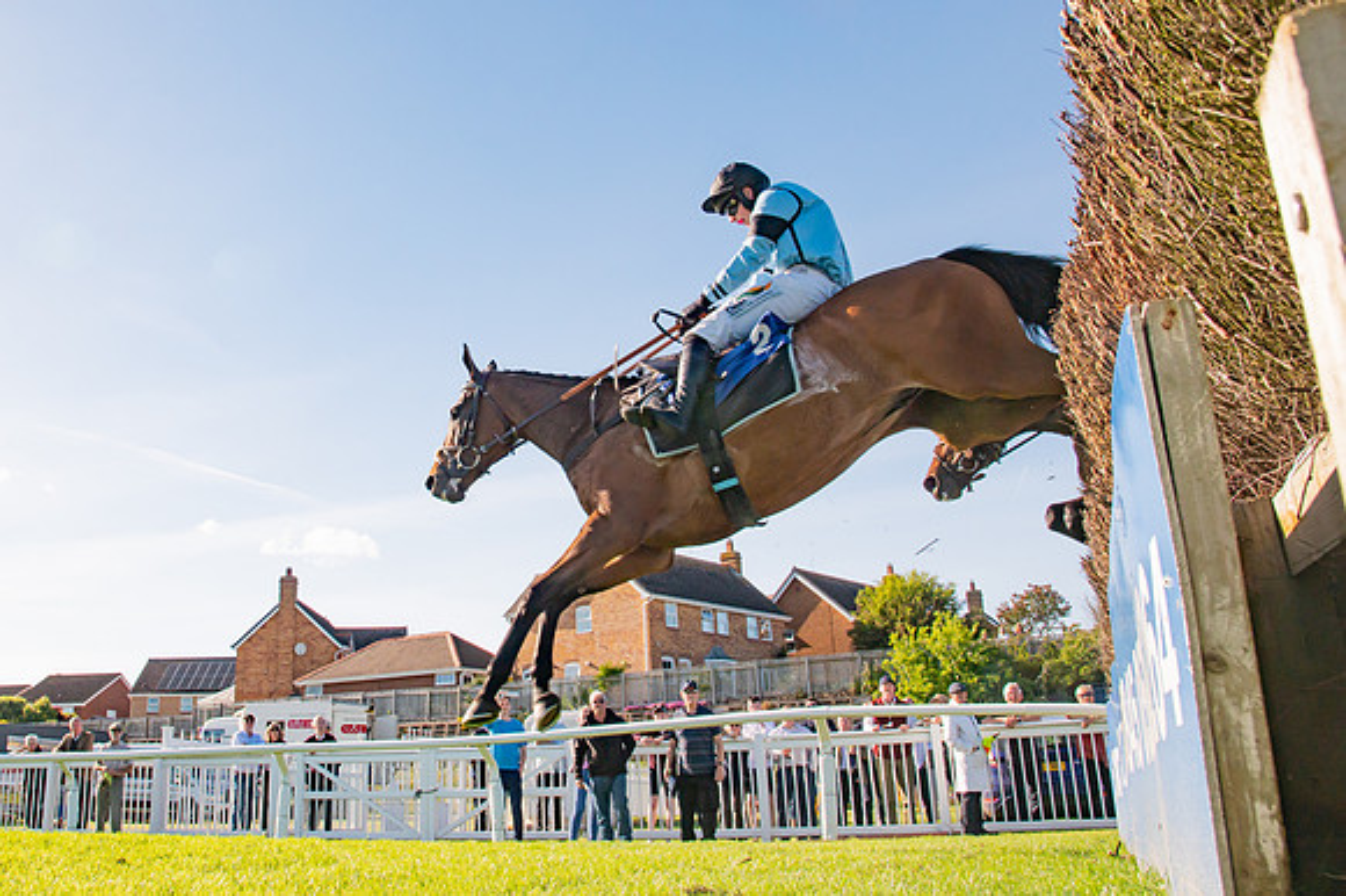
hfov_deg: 55.6
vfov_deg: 39.3
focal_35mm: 33
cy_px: 344
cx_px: 447
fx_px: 1245
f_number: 8
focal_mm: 24
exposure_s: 1/1600
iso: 500
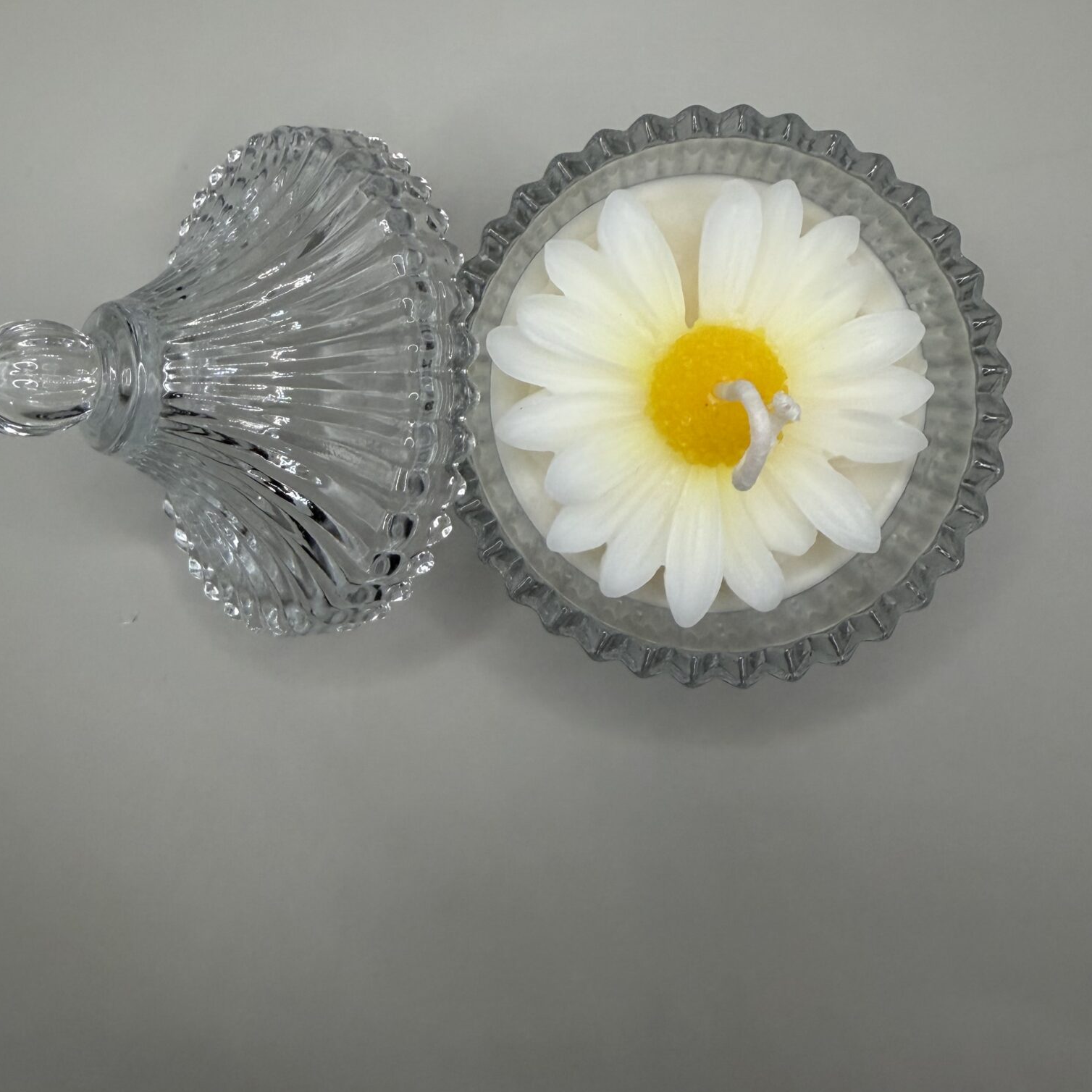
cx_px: 582
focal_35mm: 36
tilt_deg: -84.8
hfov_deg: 46.0
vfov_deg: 45.8
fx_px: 1285
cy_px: 440
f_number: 2.2
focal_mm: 2.22
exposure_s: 1/118
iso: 160
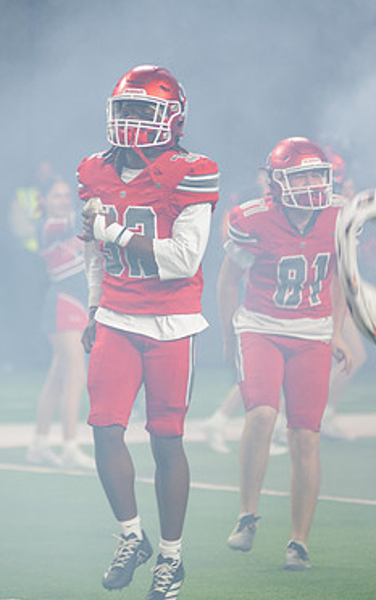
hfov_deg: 4.9
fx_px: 4420
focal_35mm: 270
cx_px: 155
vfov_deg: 7.8
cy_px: 293
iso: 1000
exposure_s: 1/400
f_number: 2.8
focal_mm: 170
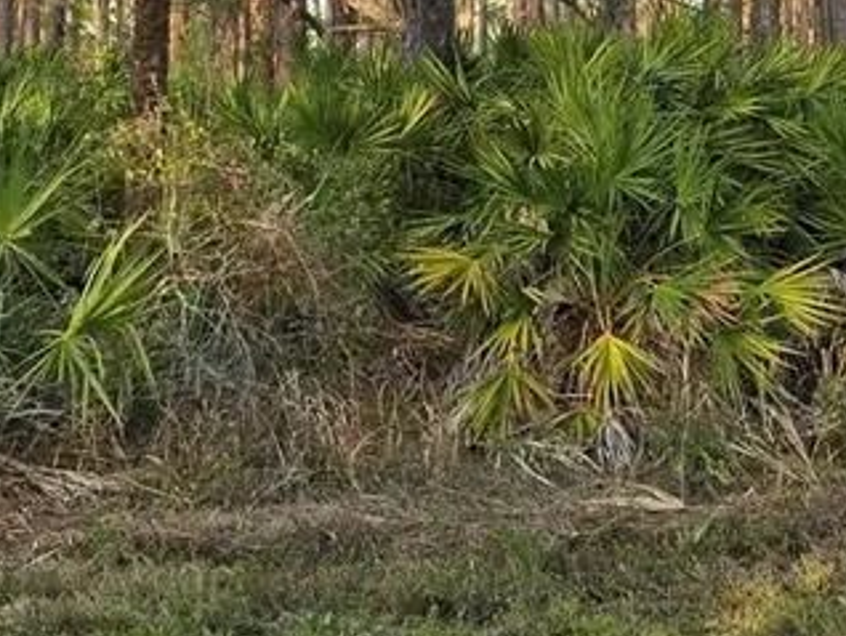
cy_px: -109
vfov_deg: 18.9
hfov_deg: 26.3
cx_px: 444
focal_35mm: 74
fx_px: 1810
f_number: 1.7
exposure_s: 1/180
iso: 16
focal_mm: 6.3
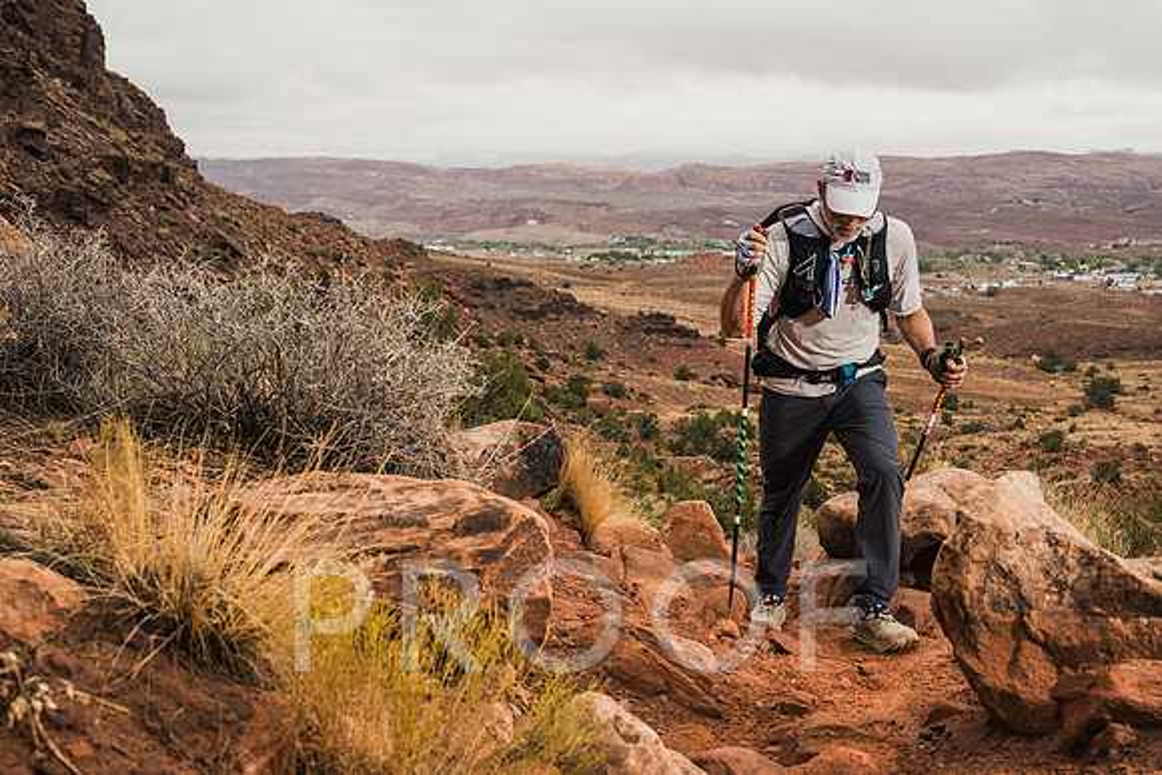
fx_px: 1429
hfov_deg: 44.2
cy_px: 388
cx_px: 581
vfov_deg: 30.4
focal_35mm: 44
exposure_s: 1/320
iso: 200
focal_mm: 42
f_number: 6.3
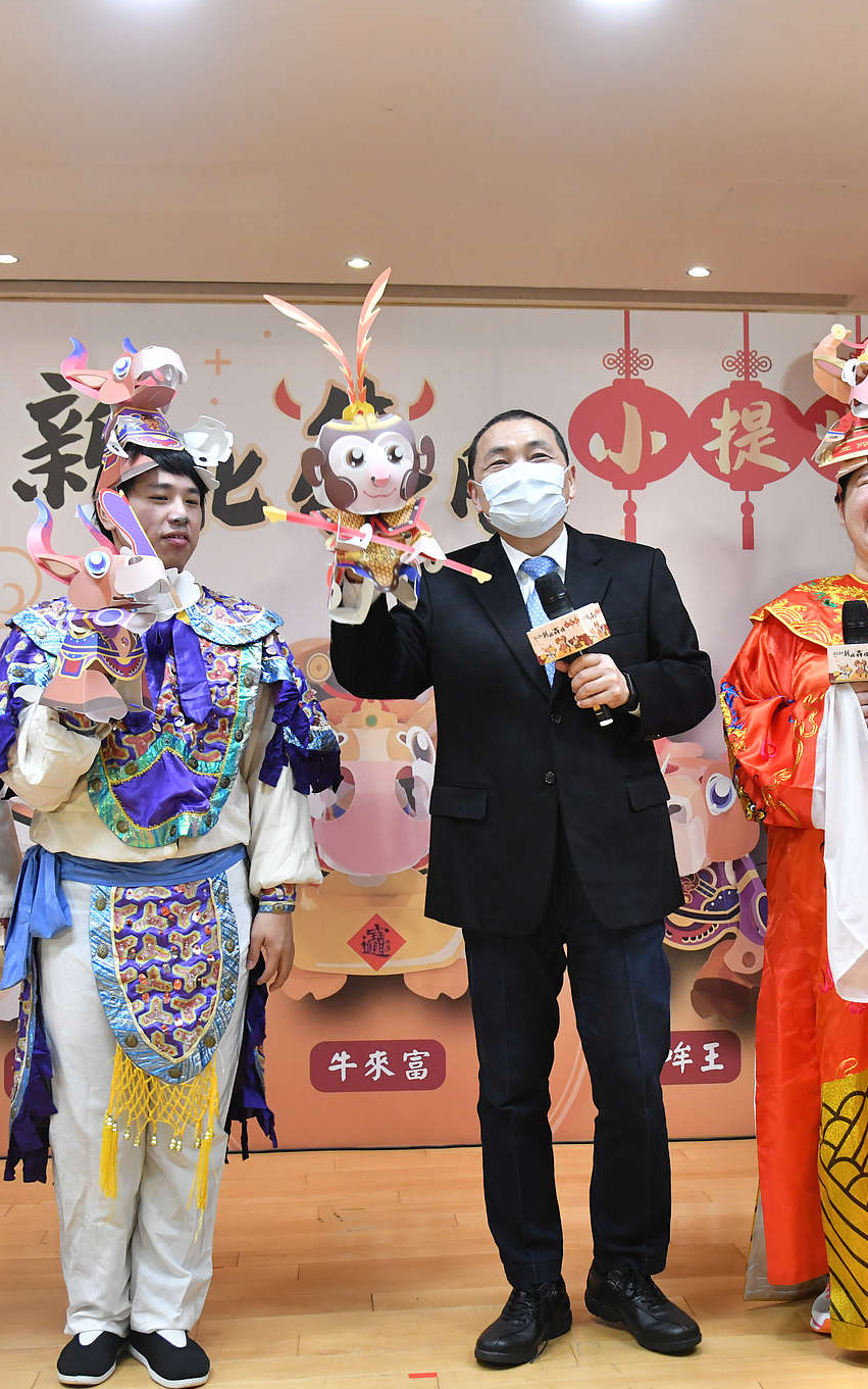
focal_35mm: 46
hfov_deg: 28.0
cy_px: 694
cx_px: 499
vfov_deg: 43.5
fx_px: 1741
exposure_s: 1/125
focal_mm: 30
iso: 1800
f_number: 5.6
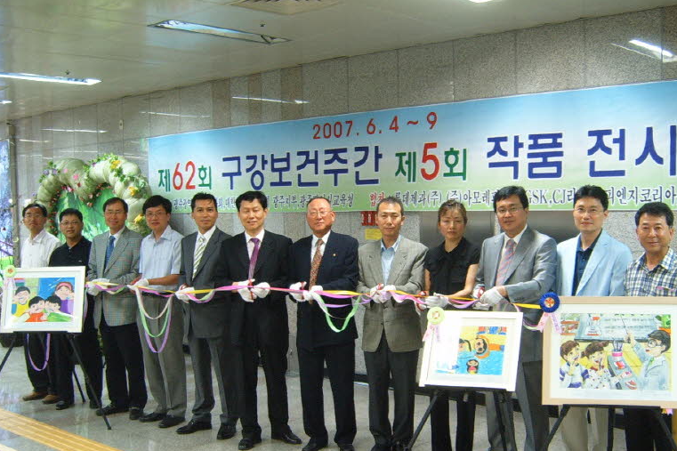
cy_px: 282
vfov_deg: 31.0
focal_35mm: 43
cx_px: 375
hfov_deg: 45.4
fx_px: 808
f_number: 2.9
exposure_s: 1/8
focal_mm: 6.2
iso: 141
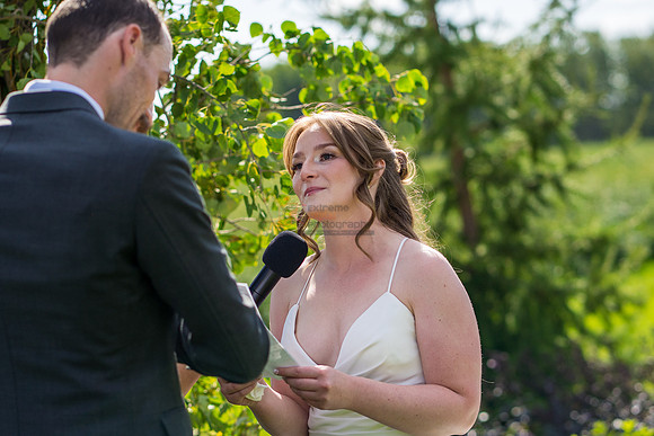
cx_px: 327
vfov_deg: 10.8
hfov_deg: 16.1
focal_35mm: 127
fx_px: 2308
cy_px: 218
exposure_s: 1/3200
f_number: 2.8
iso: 250
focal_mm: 85
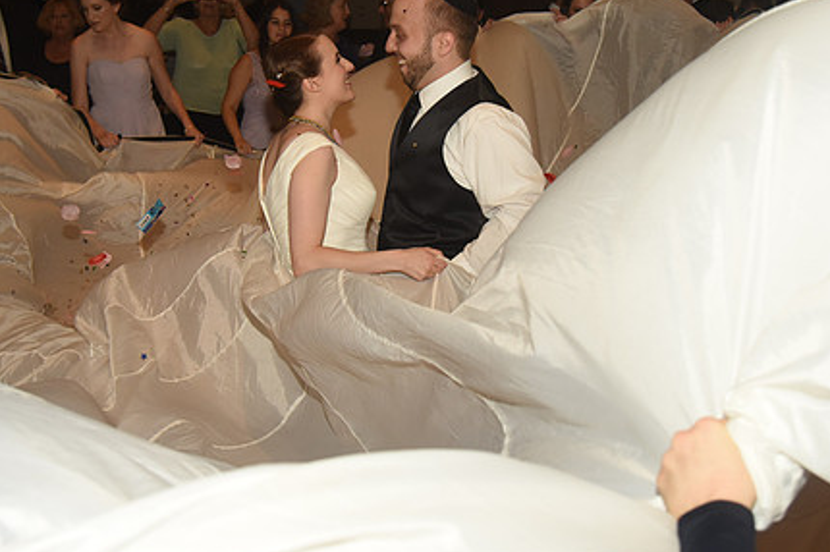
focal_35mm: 54
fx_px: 1244
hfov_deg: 36.9
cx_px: 421
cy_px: 240
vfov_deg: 25.0
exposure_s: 1/160
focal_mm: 40
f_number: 5.6
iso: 1600
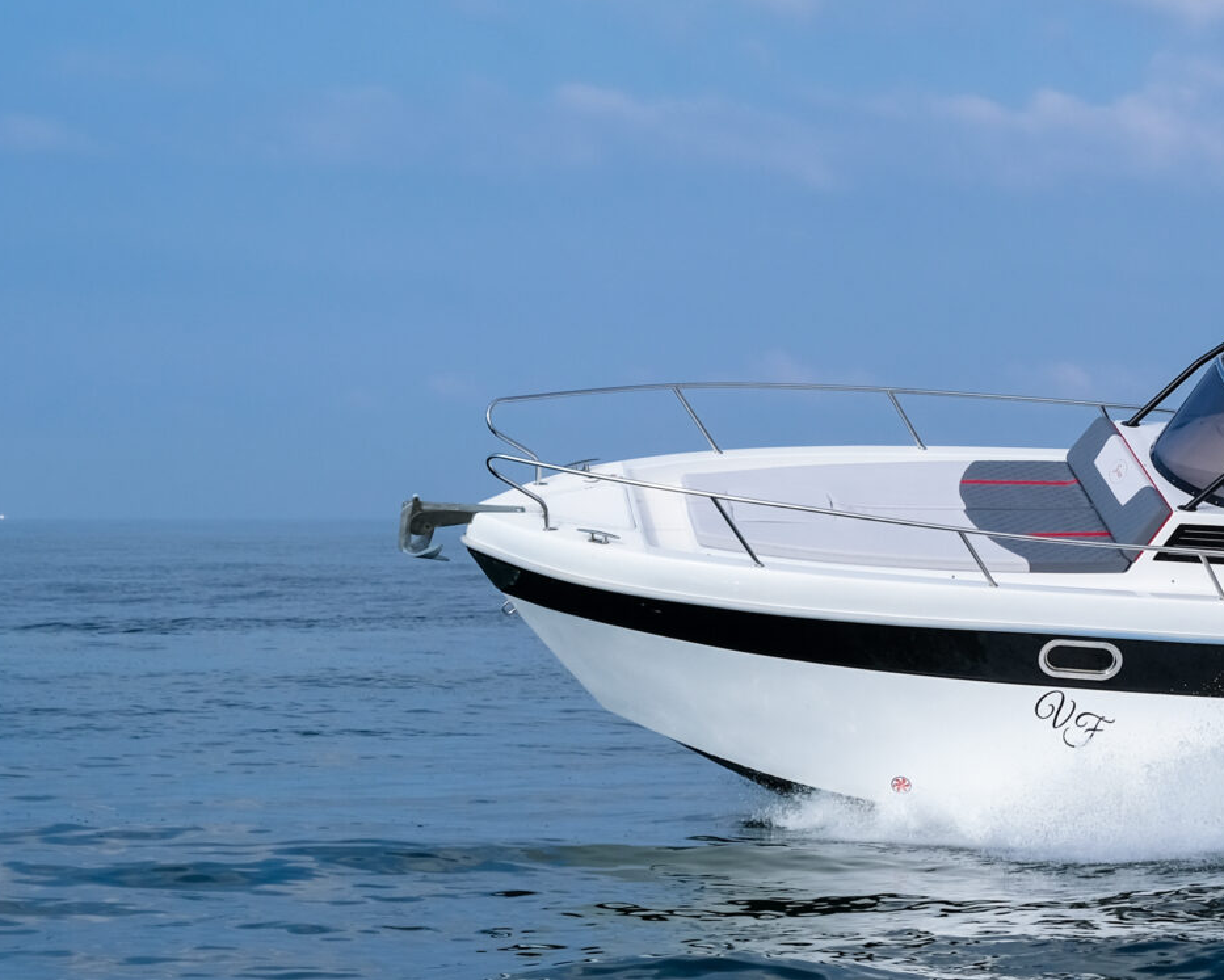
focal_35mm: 121
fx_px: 4385
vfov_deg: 12.8
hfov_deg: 15.6
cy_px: 477
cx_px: 1263
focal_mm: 31.5
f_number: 5.6
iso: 160
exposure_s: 1/1100
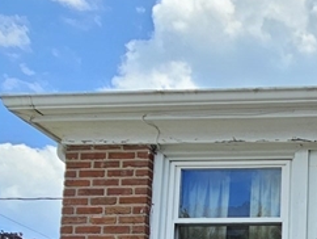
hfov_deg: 28.2
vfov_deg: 22.9
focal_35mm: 55
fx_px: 504
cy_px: 332
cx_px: 420
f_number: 2.2
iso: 50
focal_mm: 2.2
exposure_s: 1/904
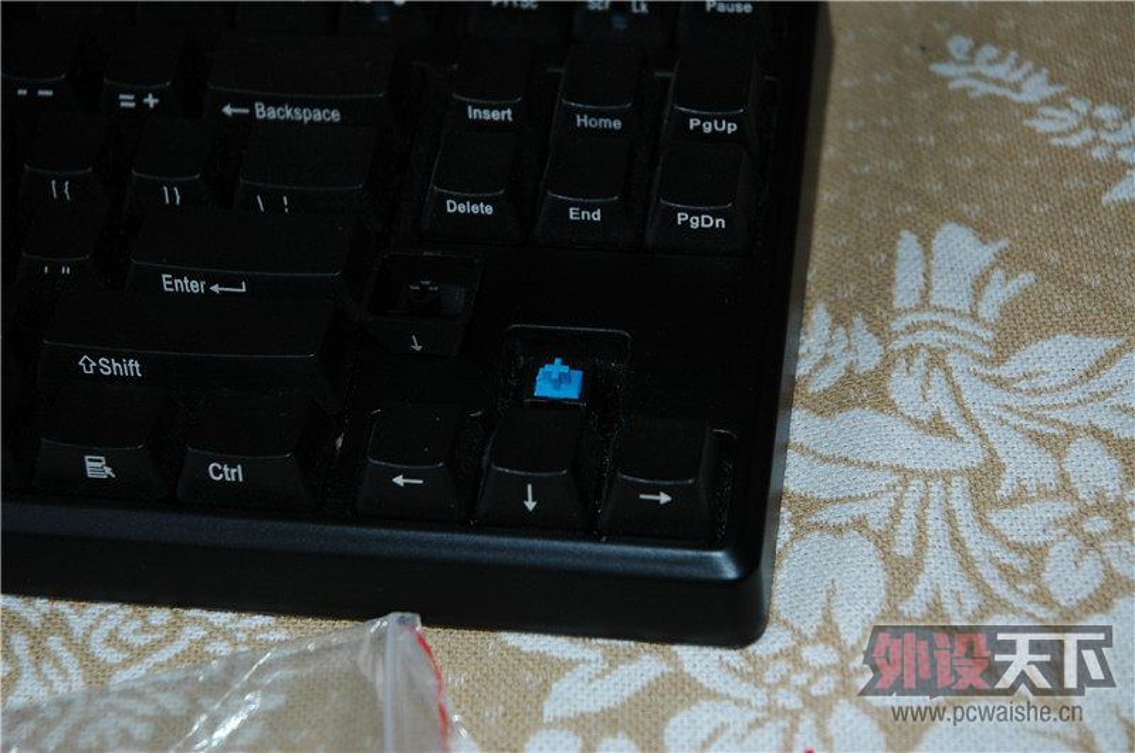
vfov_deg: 14.7
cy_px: 376
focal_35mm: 93
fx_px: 2928
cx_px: 568
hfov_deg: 21.9
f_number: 5.6
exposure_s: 1/125
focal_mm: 62
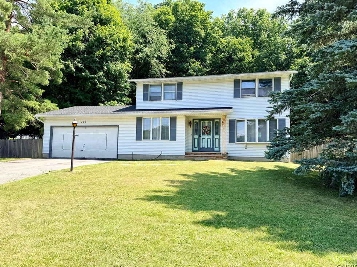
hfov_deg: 69.4
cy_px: 134
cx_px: 175
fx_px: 258
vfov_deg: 54.9
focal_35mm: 25
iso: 80
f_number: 1.78
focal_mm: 6.76
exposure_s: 1/1727
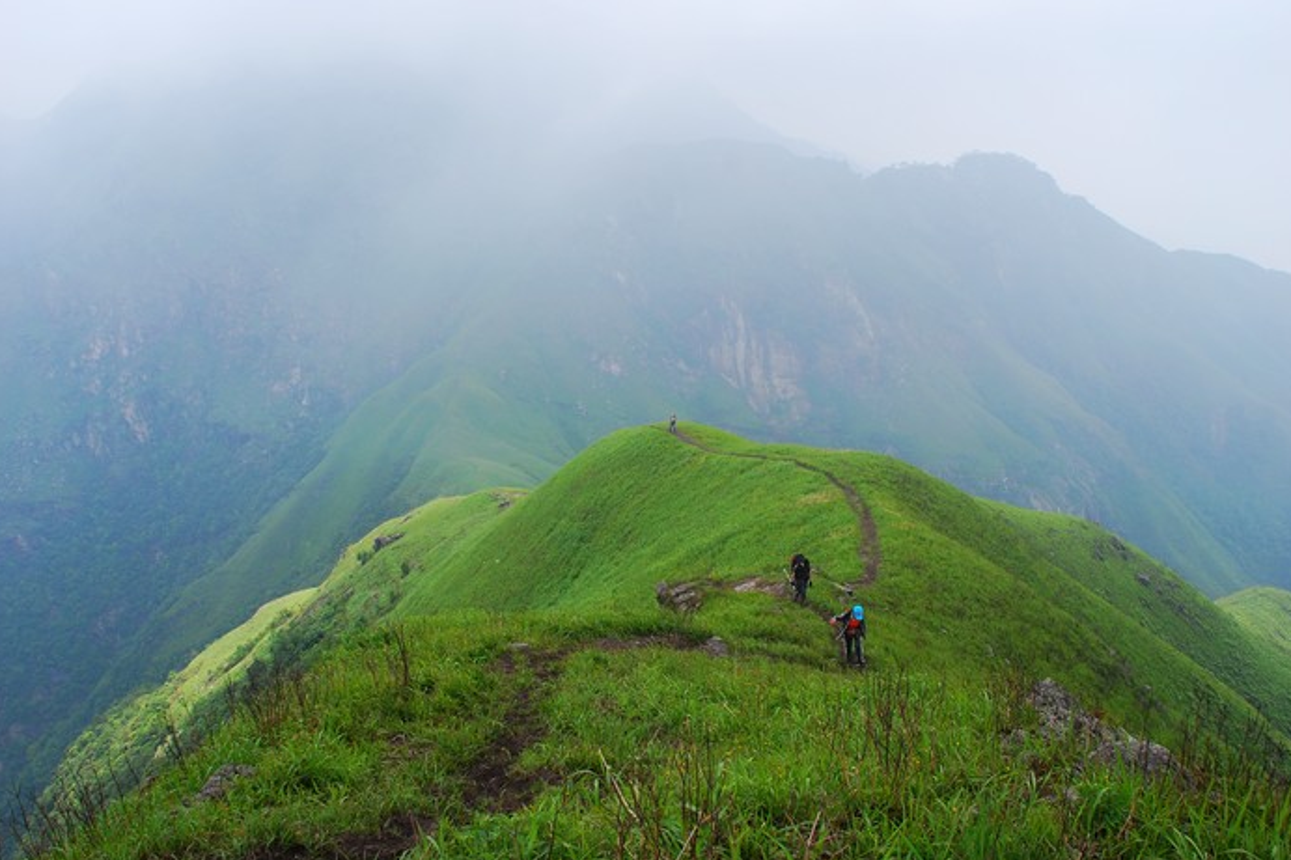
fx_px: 1004
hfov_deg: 65.5
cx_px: 659
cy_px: 419
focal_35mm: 28
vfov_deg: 46.4
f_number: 10
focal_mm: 18
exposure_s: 1/80
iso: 100
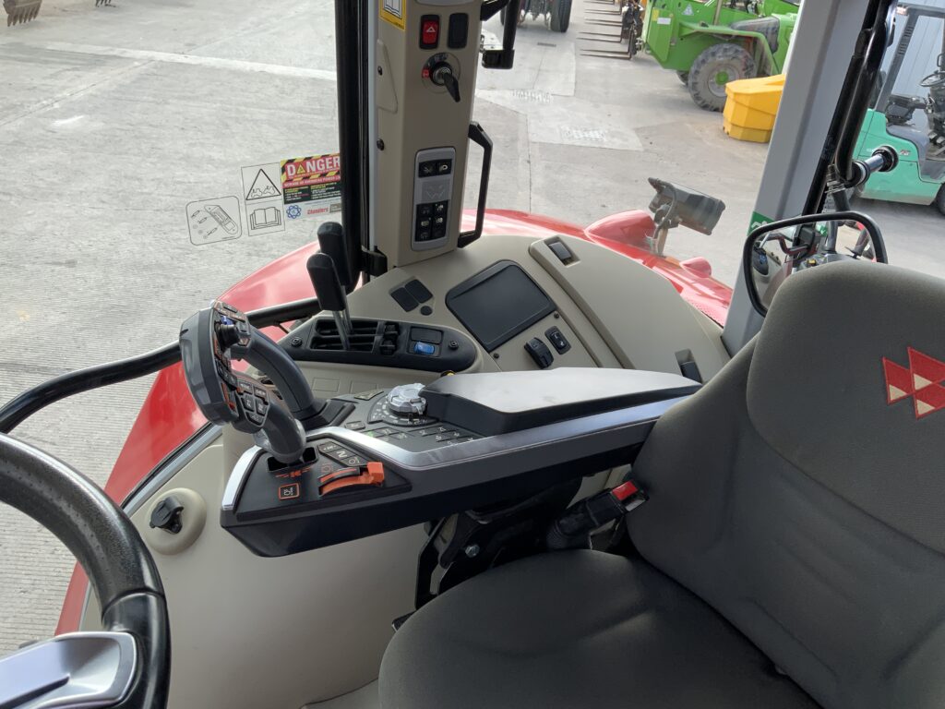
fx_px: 792
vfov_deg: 48.2
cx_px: 472
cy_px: 354
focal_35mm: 29
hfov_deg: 61.7
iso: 16
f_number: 1.8
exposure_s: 1/329
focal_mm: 3
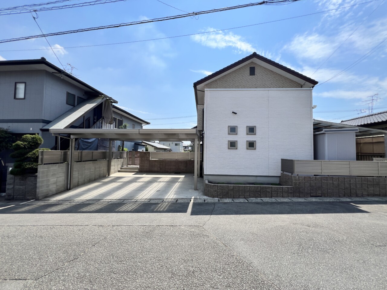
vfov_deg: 89.9
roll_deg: -1.5
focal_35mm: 13
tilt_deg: +2.2
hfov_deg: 106.2
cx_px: 194
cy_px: 145
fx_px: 145
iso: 32
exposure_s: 1/1980
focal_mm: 1.57
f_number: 1.8
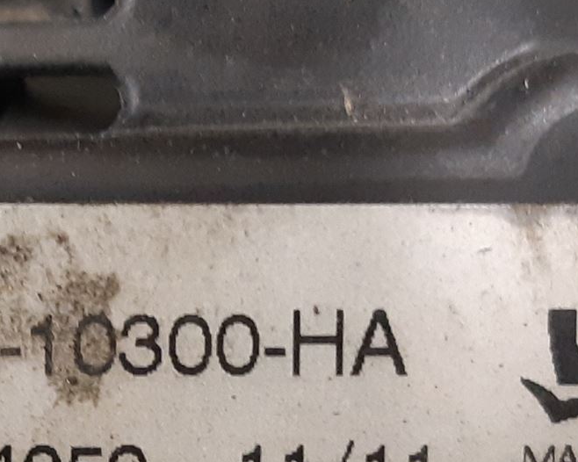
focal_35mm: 79
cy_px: 414
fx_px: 1351
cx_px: 83
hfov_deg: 23.6
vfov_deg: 19.1
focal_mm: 3.93
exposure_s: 1/25
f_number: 1.7
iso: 320
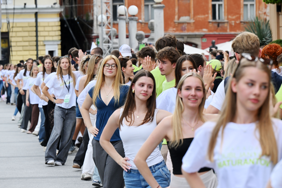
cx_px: 160
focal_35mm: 199
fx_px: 1559
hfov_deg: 10.3
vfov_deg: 6.9
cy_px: 103
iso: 1000
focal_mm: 175
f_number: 9
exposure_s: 1/800
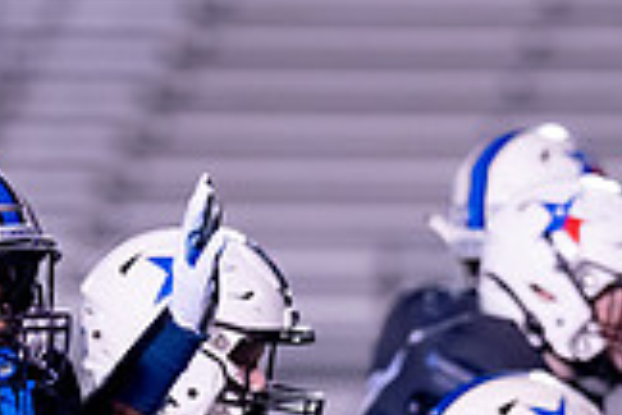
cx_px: 403
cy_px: 643
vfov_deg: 1.6
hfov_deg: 2.4
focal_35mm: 864
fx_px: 14927
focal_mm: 135
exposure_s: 1/1000
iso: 1600
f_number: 1.8
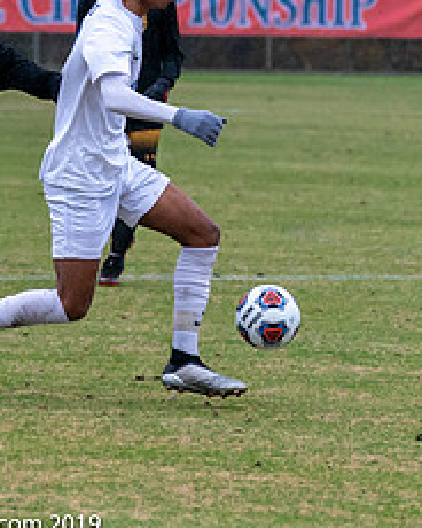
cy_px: 240
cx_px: 120
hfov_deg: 2.3
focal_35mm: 677
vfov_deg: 2.9
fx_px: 10569
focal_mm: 190
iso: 2500
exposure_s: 1/1000
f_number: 5.6
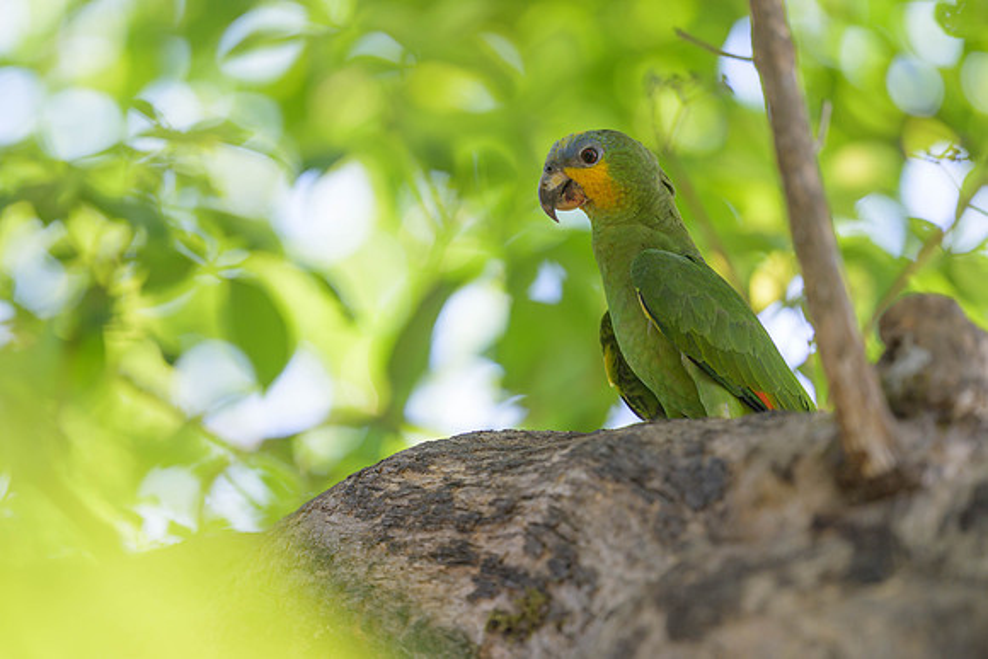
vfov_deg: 2.4
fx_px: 16056
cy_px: 362
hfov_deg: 3.5
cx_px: 459
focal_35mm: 585
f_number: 2.8
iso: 180
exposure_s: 1/400
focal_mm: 400
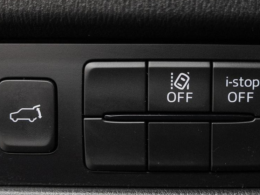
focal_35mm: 76
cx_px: 151
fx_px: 571
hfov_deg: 25.6
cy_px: 92
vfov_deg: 19.4
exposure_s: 1/50
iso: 800
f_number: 3.5
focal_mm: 29.7
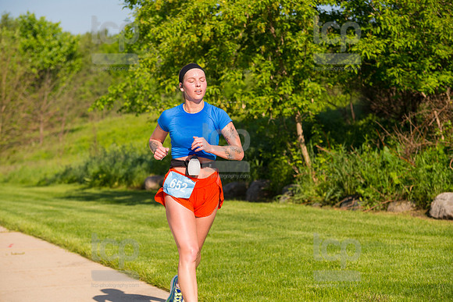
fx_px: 1510
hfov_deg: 17.1
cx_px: 226
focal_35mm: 120
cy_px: 151
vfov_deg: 11.4
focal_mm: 120
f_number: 5.6
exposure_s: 1/2000
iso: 400
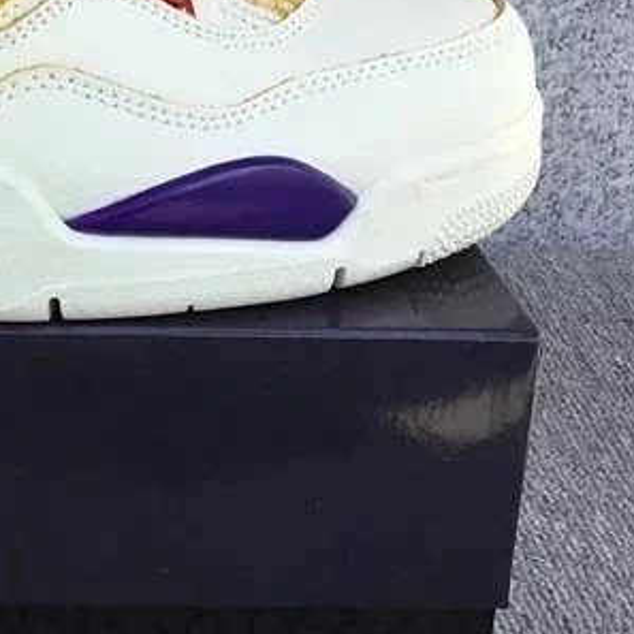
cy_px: 142
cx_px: -100
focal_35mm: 83
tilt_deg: -19.5
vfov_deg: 20.7
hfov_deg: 19.8
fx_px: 1720
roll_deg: +0.3
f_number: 2.4
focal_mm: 3.3
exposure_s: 1/455
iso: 25
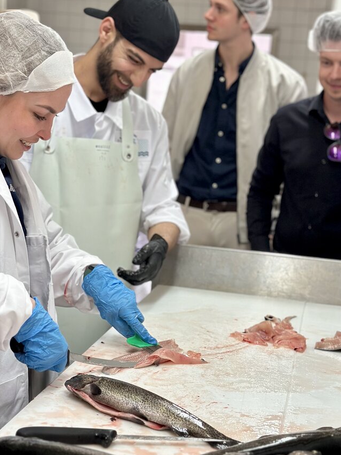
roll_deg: -4.8
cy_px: 230
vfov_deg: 28.6
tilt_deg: -7.5
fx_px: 893
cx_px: 163
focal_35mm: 68
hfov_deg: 21.6
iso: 160
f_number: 1.78
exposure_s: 1/100
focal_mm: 6.86
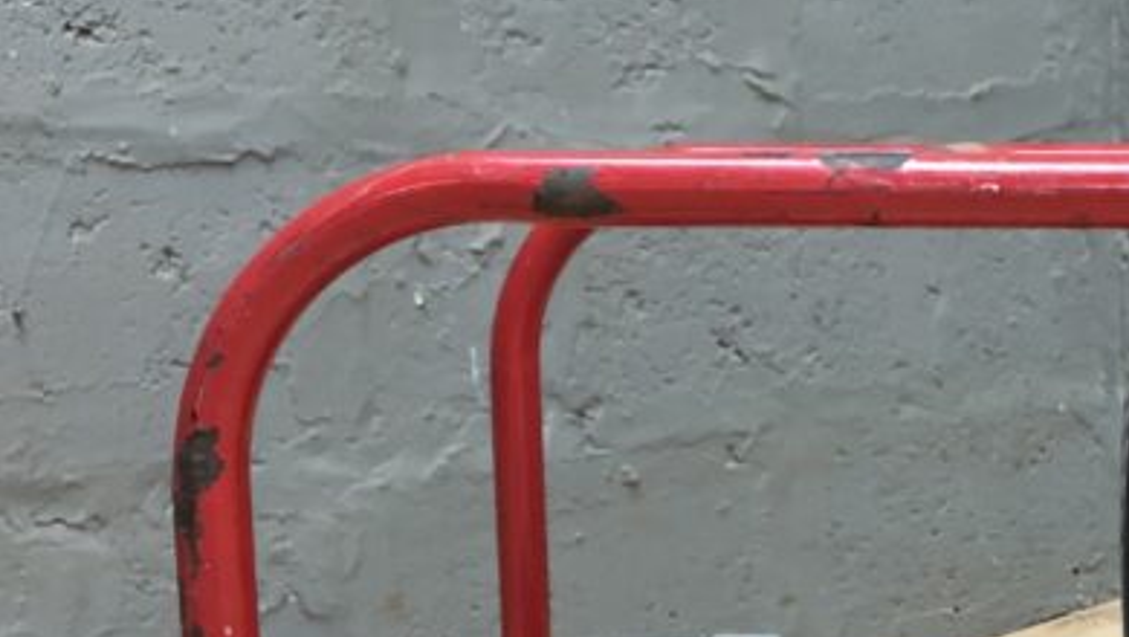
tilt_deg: -8.9
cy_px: 533
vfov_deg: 15.0
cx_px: 1155
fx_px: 2397
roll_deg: +0.1
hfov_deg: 25.1
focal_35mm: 80
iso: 100
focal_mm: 3.99
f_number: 1.8
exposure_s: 1/10
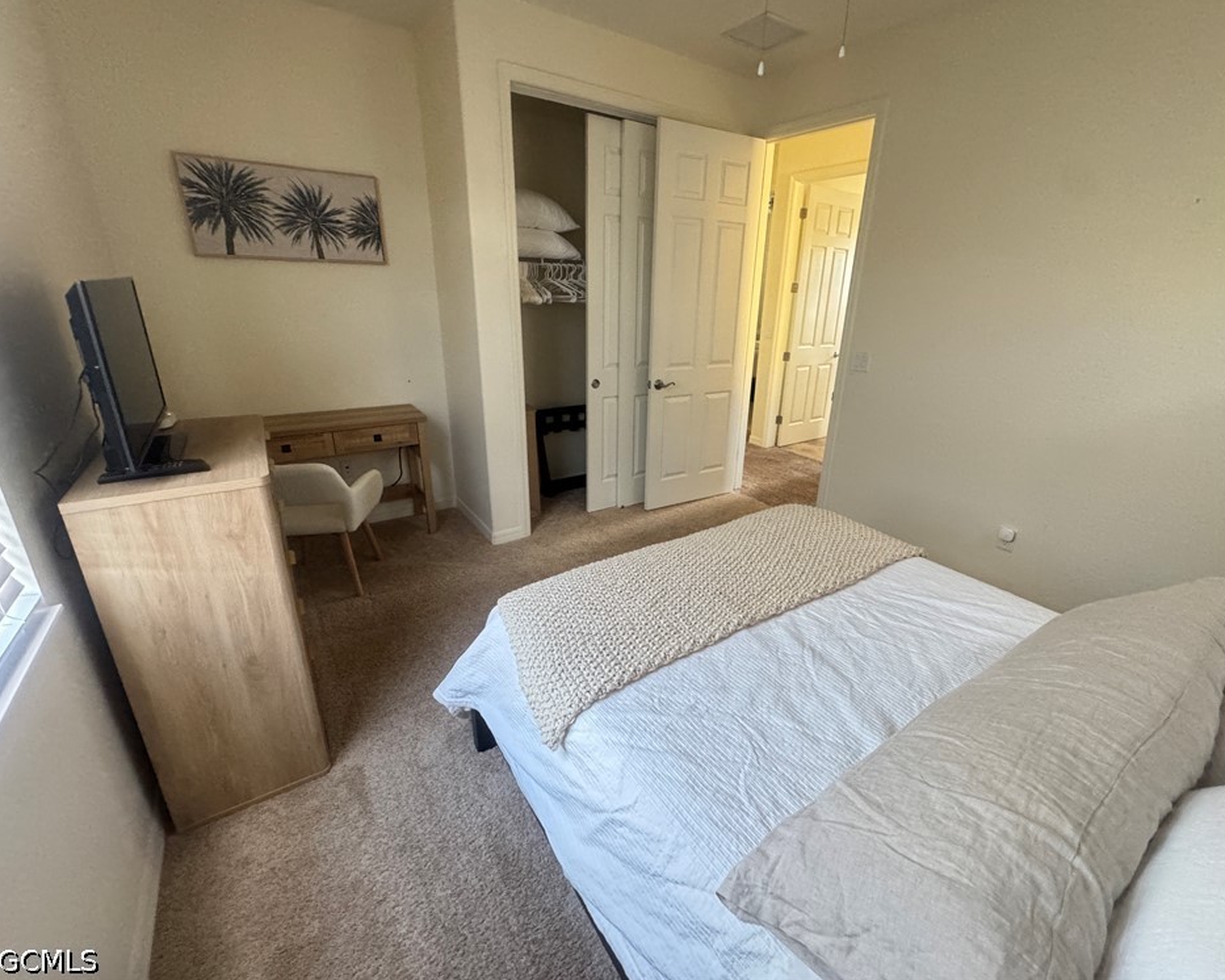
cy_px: 478
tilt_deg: -20.1
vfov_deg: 84.0
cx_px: 646
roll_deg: -2.3
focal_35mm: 15
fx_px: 544
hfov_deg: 96.7
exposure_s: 1/60
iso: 1000
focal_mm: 2.22
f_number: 2.2
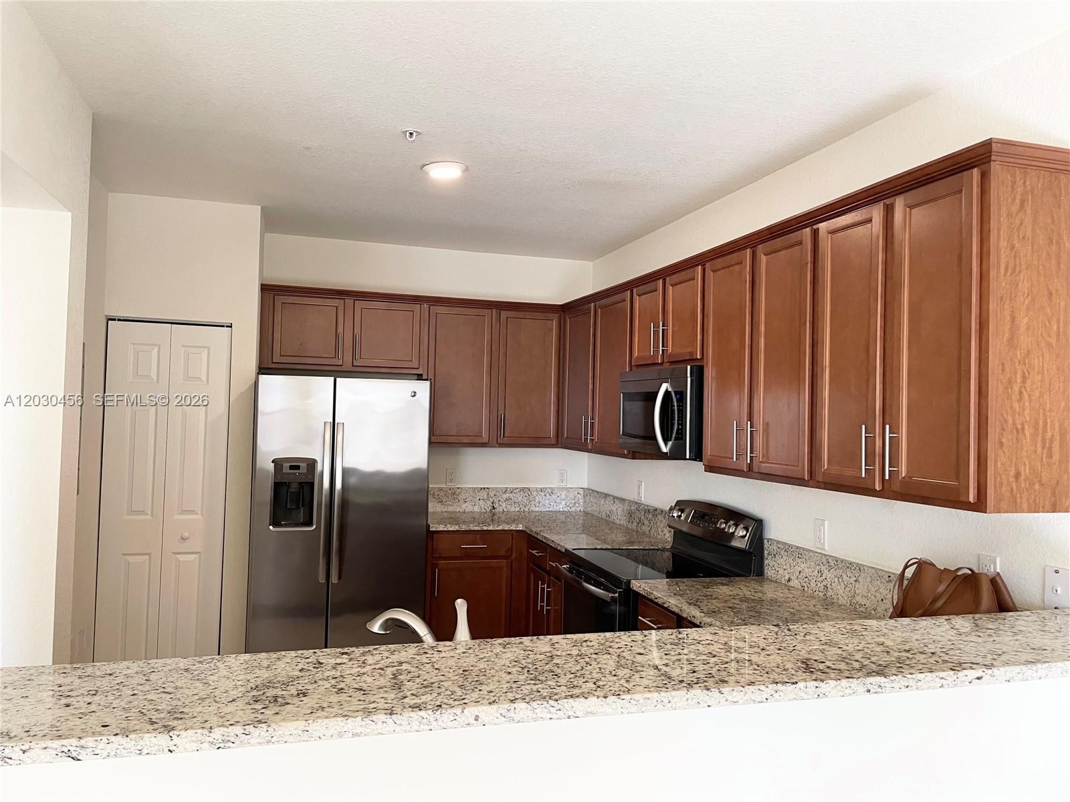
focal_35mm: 26
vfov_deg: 53.1
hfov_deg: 67.3
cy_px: 401
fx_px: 804
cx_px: 535
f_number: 1.6
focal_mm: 4.2
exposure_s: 1/60
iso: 125
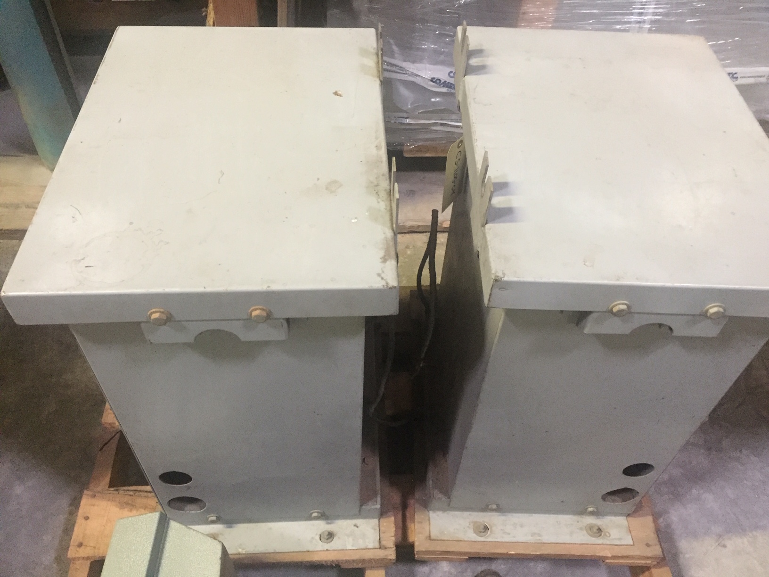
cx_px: 384
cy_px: 288
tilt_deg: -49.0
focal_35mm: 29
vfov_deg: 48.2
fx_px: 644
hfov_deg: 61.7
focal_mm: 4.15
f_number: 2.2
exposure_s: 1/15
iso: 400
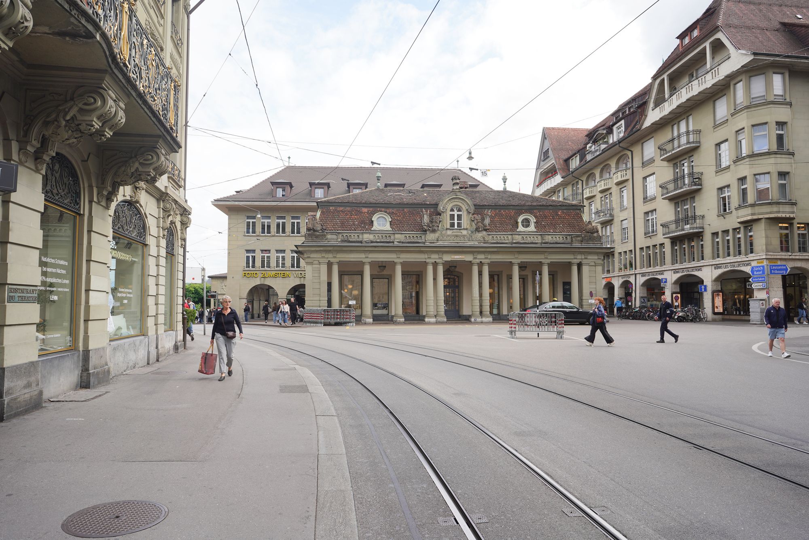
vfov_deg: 53.1
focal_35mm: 24
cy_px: 270
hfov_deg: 73.7
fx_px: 539
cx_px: 404
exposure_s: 1/100
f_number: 9
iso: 100
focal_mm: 24
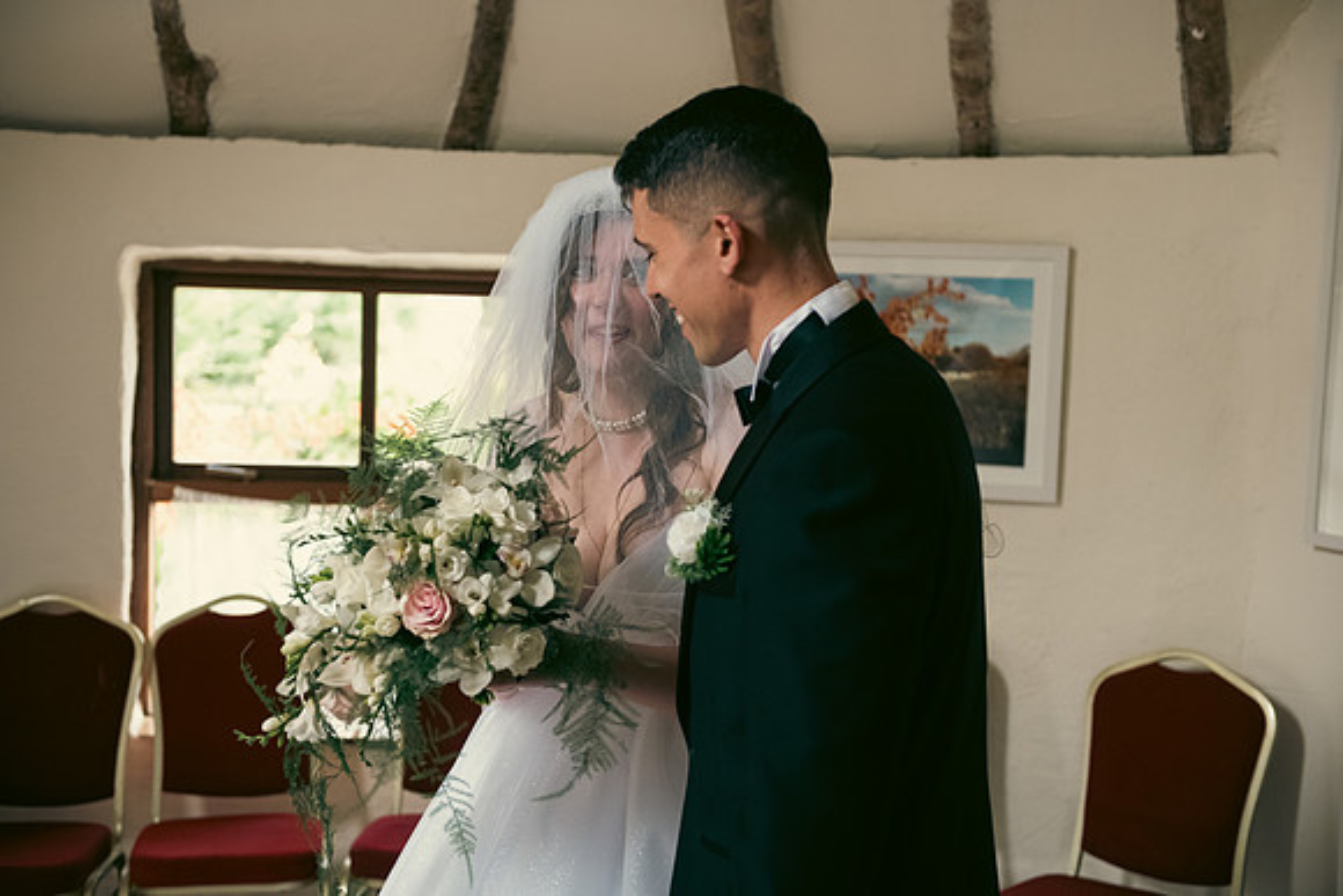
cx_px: 672
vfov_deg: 28.1
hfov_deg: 41.1
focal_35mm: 48
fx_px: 1791
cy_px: 448
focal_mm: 48
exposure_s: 1/200
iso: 1600
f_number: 3.5
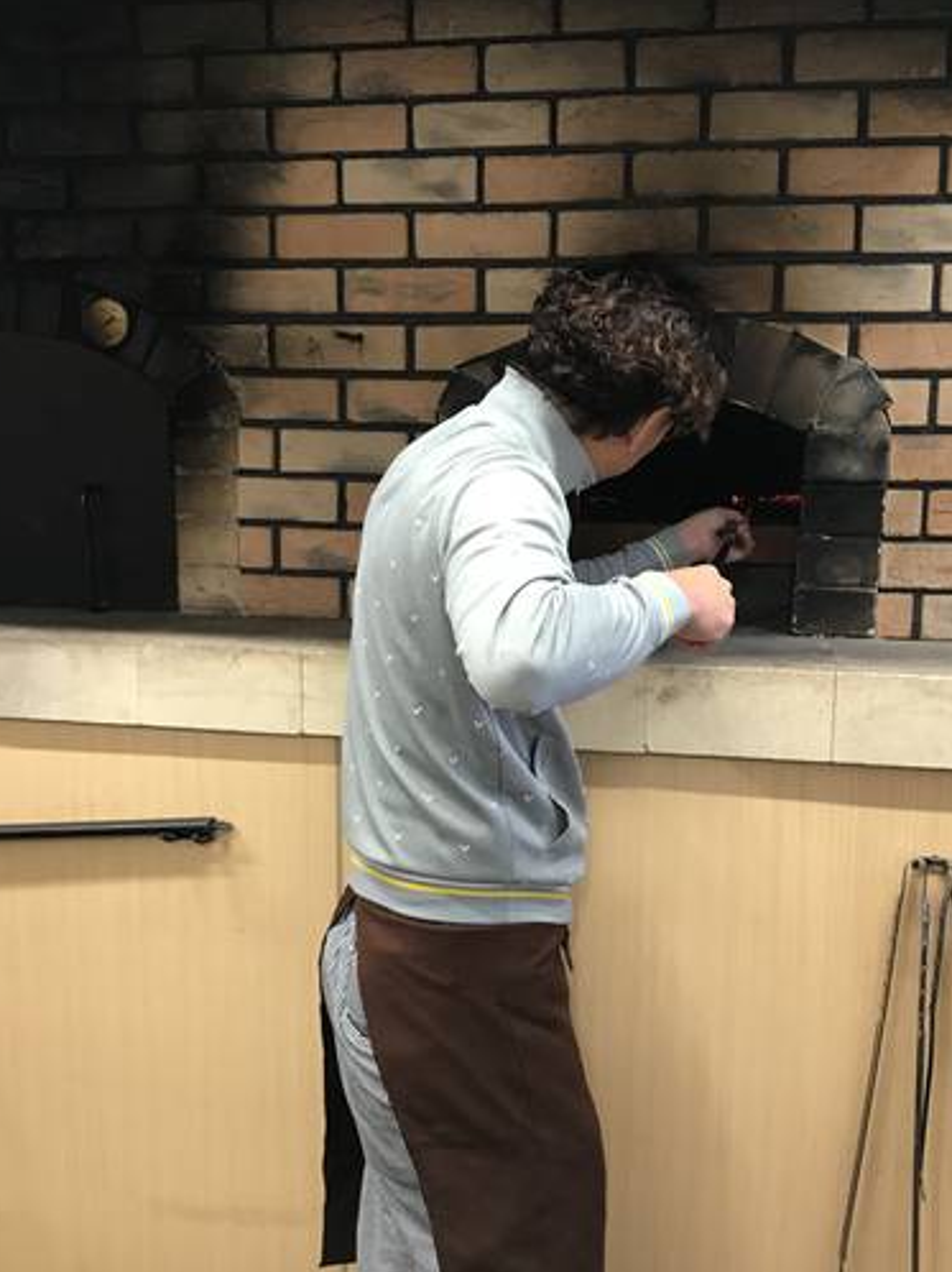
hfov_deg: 39.6
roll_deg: +0.3
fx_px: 1321
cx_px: 531
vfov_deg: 51.3
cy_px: 679
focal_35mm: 36
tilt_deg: -10.0
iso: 40
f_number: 1.8
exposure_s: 1/20
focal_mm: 3.99
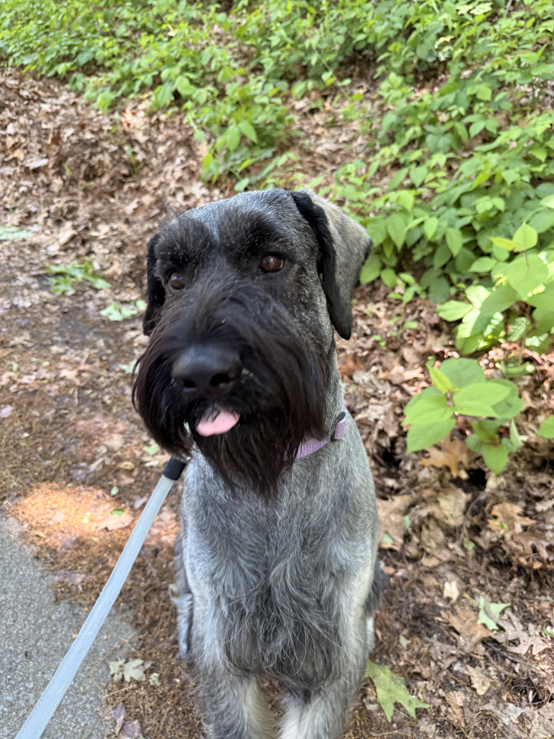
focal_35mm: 24
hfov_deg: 56.8
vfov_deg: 71.6
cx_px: 277
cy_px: 370
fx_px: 512
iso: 200
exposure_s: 1/121
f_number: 1.78
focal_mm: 6.76
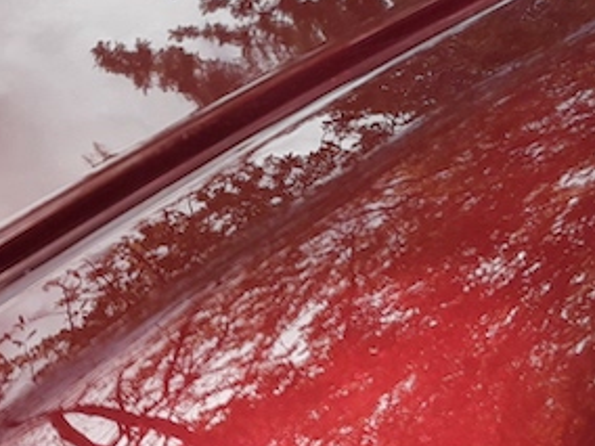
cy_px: 96
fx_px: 1306
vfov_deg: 19.2
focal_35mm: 76
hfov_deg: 24.4
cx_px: -8
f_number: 1.9
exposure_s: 1/399
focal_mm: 2.91
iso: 40
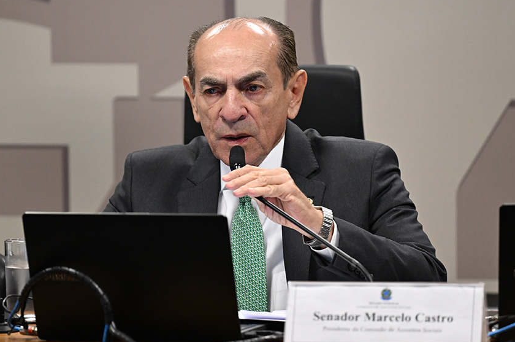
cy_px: 171
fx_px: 4384
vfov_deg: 4.5
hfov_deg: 6.7
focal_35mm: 307
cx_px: 261
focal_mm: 200
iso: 1250
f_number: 2.8
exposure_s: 1/160
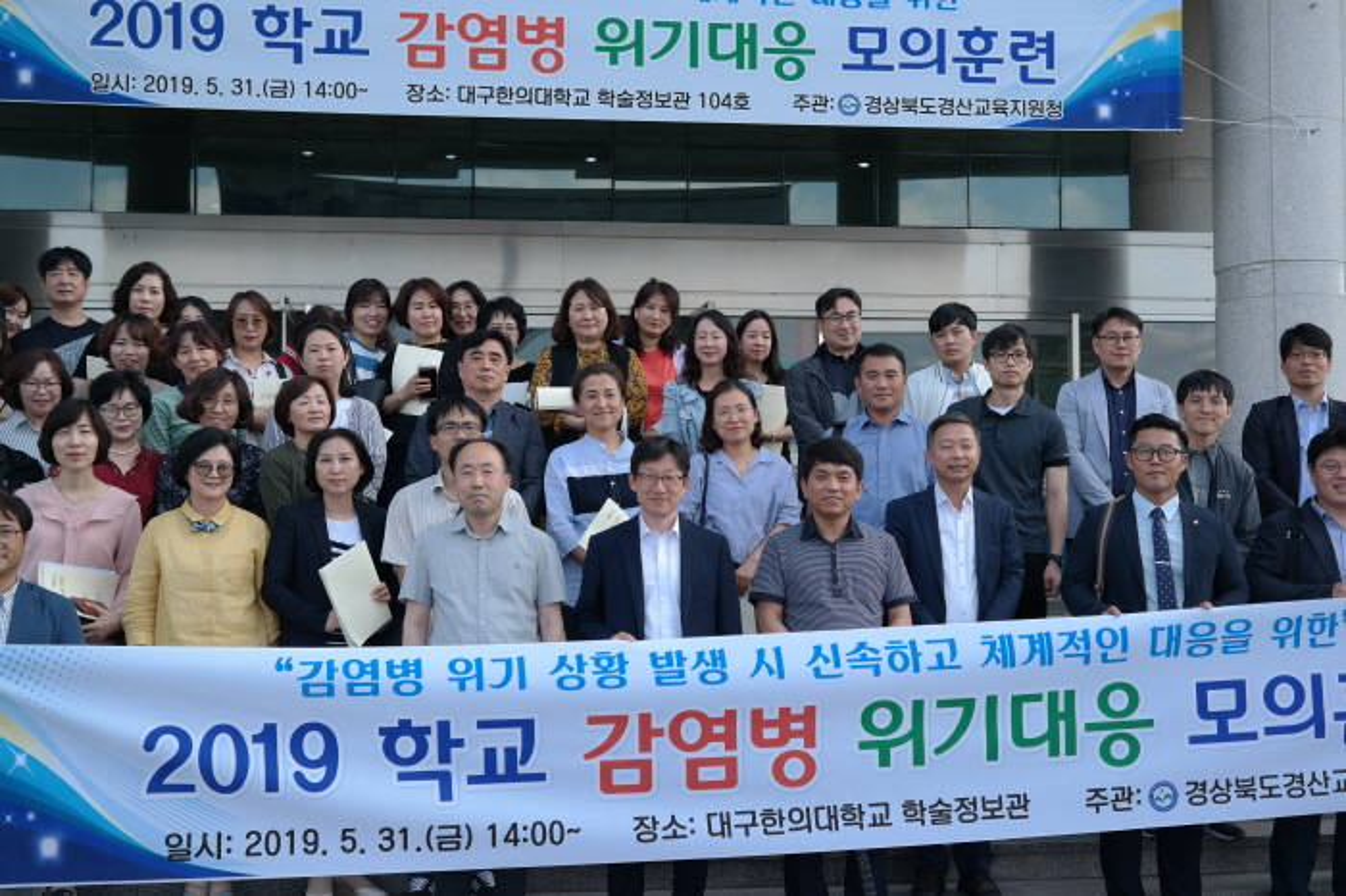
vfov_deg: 29.2
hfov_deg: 42.8
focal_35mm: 46
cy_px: 448
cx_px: 673
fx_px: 1719
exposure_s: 1/320
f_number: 3.2
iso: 100
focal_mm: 30
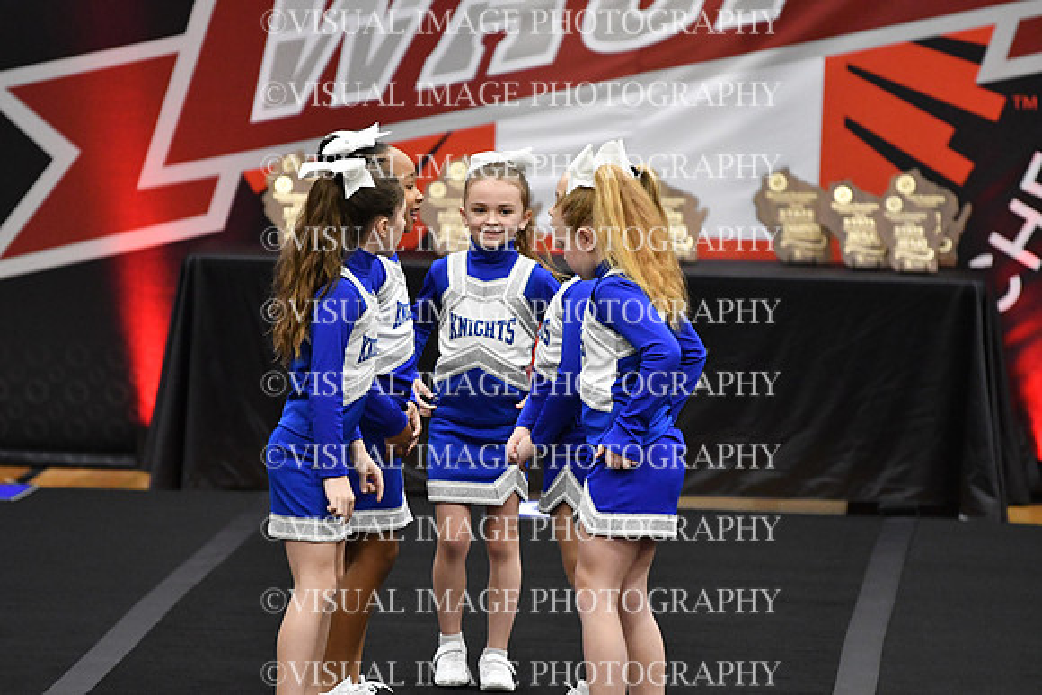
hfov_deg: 7.4
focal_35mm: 277
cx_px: 521
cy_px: 348
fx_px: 8019
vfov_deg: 5.0
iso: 5000
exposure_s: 1/800
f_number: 2.8
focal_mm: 185
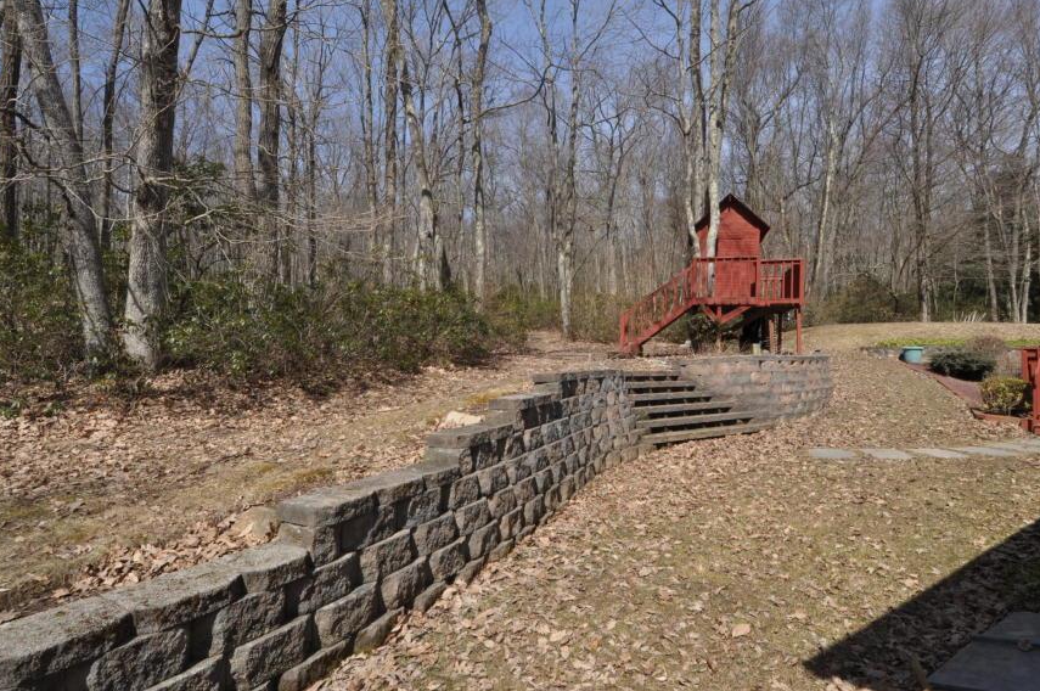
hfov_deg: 87.0
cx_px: 521
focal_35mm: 19
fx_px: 548
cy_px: 355
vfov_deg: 64.4
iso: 200
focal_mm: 12
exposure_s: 1/200
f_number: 13
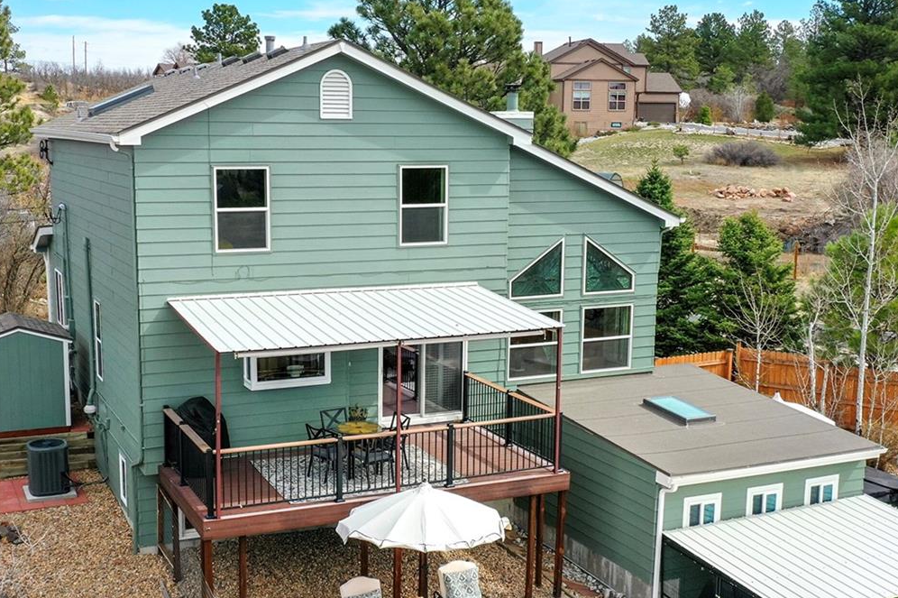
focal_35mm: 45
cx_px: 420
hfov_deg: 43.6
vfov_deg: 29.8
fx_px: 1122
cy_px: 343
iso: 100
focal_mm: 10.26
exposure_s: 1/400
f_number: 5.6
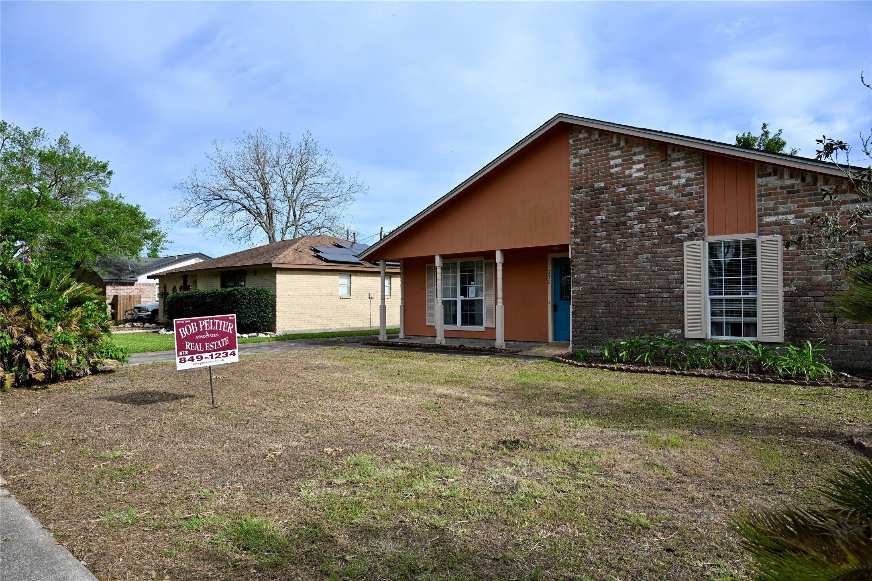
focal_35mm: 24
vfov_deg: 53.1
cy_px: 290
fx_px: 581
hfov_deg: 73.7
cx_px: 436
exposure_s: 1/250
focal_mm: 24
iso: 100
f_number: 8
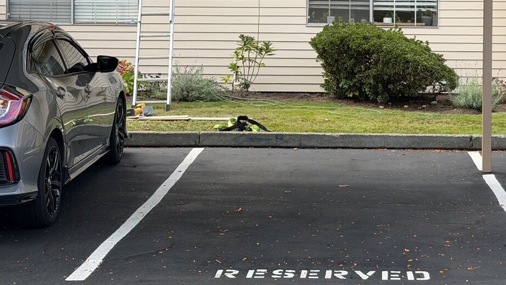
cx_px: 329
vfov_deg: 13.2
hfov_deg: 23.3
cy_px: 28
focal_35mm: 91
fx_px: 1221
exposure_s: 1/885
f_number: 1.78
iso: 64
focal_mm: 6.76
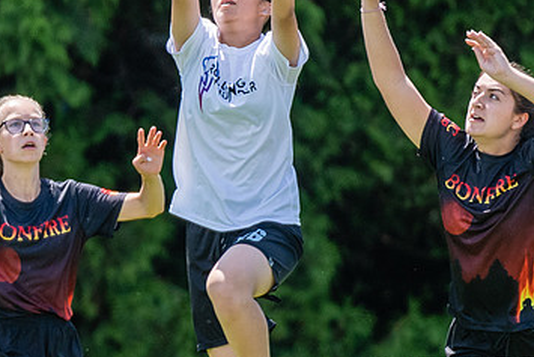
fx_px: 27169
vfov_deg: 0.8
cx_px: 174
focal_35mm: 1831
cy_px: 303
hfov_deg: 1.1
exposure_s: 1/1600
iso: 400
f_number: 4
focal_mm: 400
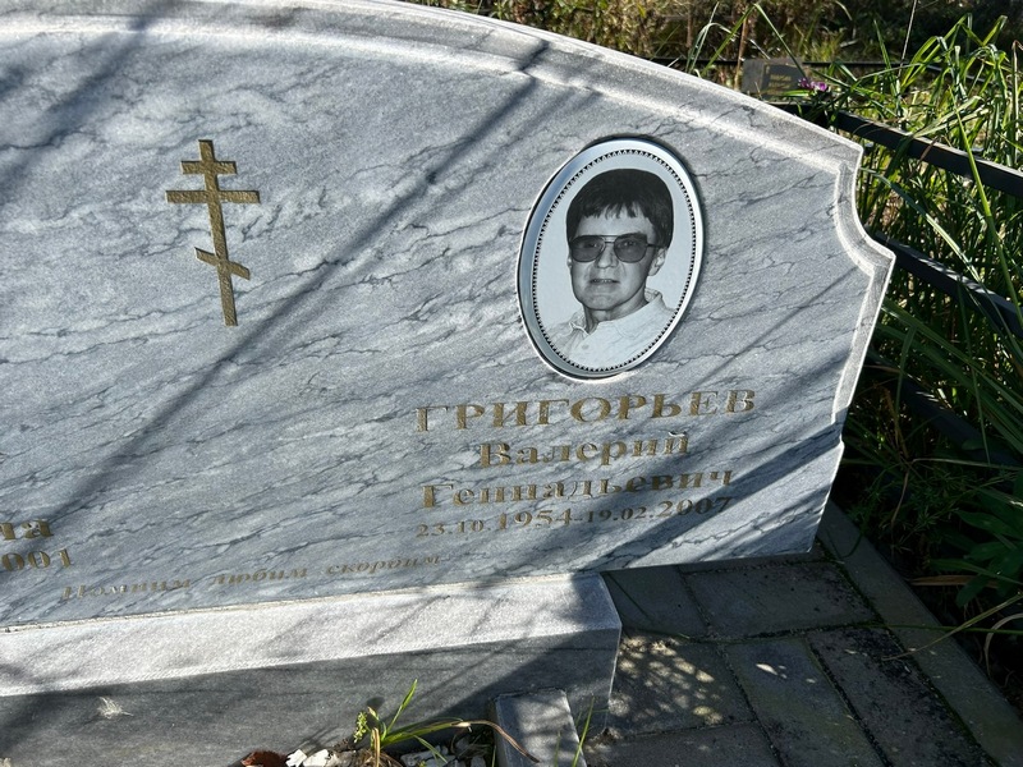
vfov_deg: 53.1
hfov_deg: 67.3
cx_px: 512
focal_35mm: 26
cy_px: 384
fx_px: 768
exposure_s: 1/2457
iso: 50
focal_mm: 5.7
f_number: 1.5
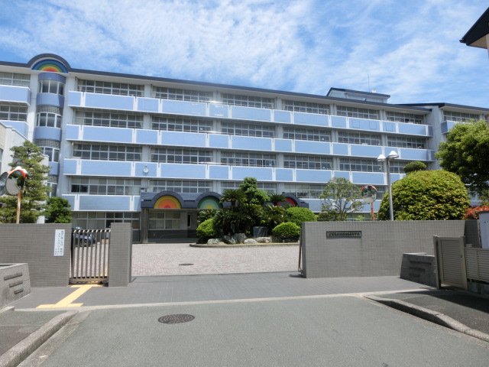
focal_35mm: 24
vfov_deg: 56.8
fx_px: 339
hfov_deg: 71.6
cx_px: 244
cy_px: 184
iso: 80
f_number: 3
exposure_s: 1/1000
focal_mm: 4.24
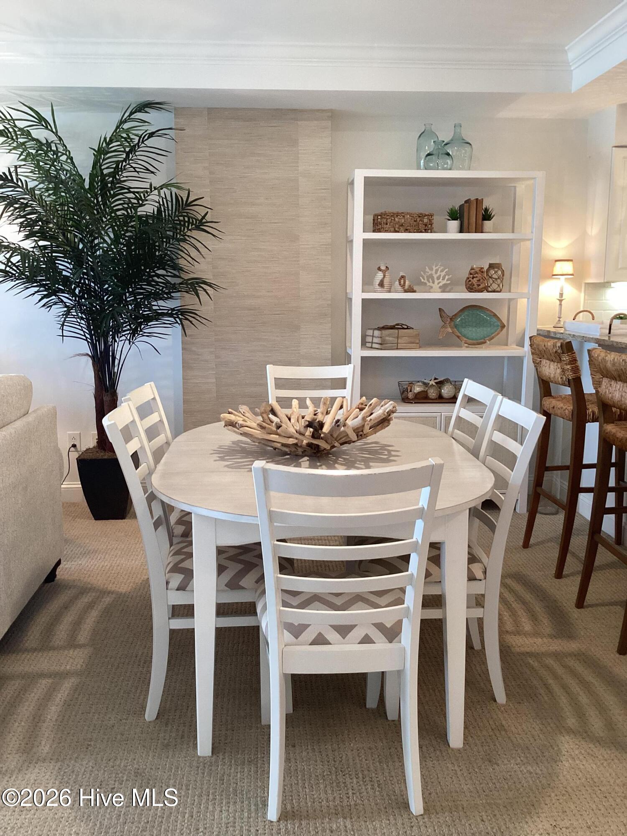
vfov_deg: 58.4
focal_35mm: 31
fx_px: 749
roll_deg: -1.6
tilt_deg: -10.2
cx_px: 314
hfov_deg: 45.4
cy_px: 418
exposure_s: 1/60
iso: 160
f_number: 2.4
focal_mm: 3.3
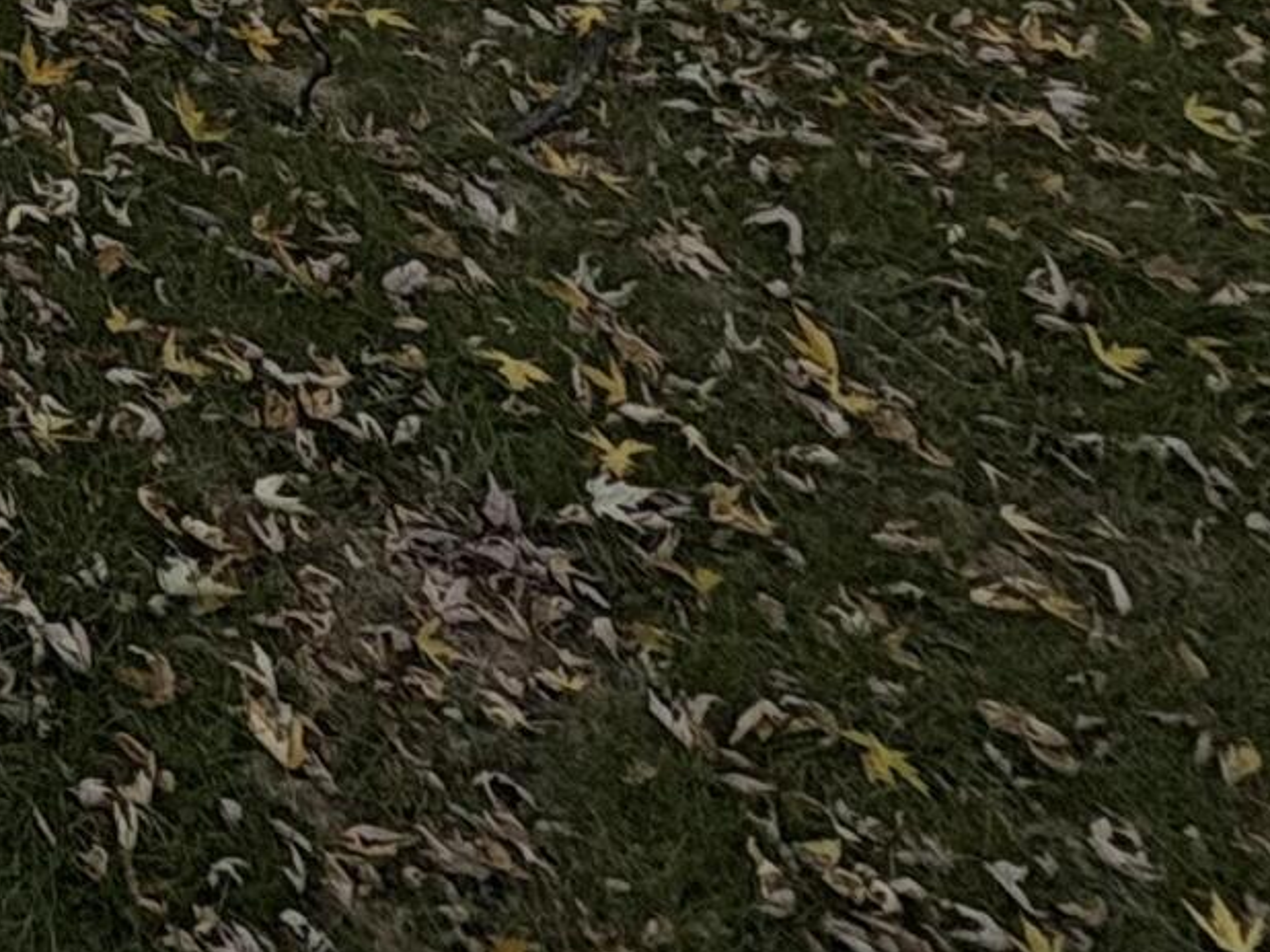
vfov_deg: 14.6
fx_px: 2494
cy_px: -1295
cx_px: -1521
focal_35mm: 68
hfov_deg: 16.8
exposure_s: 1/1034
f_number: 2.2
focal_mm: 2.22
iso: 40
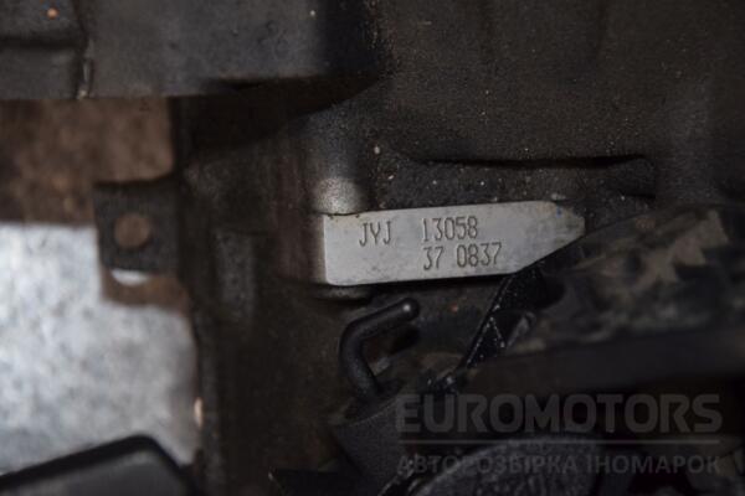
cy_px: 248
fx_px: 2328
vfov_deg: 12.2
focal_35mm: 112
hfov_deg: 18.2
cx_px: 372
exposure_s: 1/60
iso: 800
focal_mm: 75
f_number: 5.3
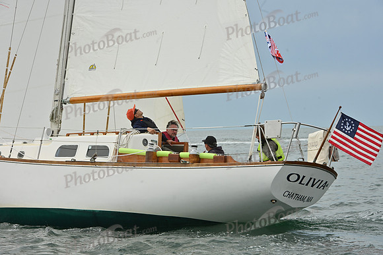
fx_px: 1437
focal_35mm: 135
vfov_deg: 10.2
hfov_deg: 15.2
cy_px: 128
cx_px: 192
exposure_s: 1/800
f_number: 13
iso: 320
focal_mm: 135
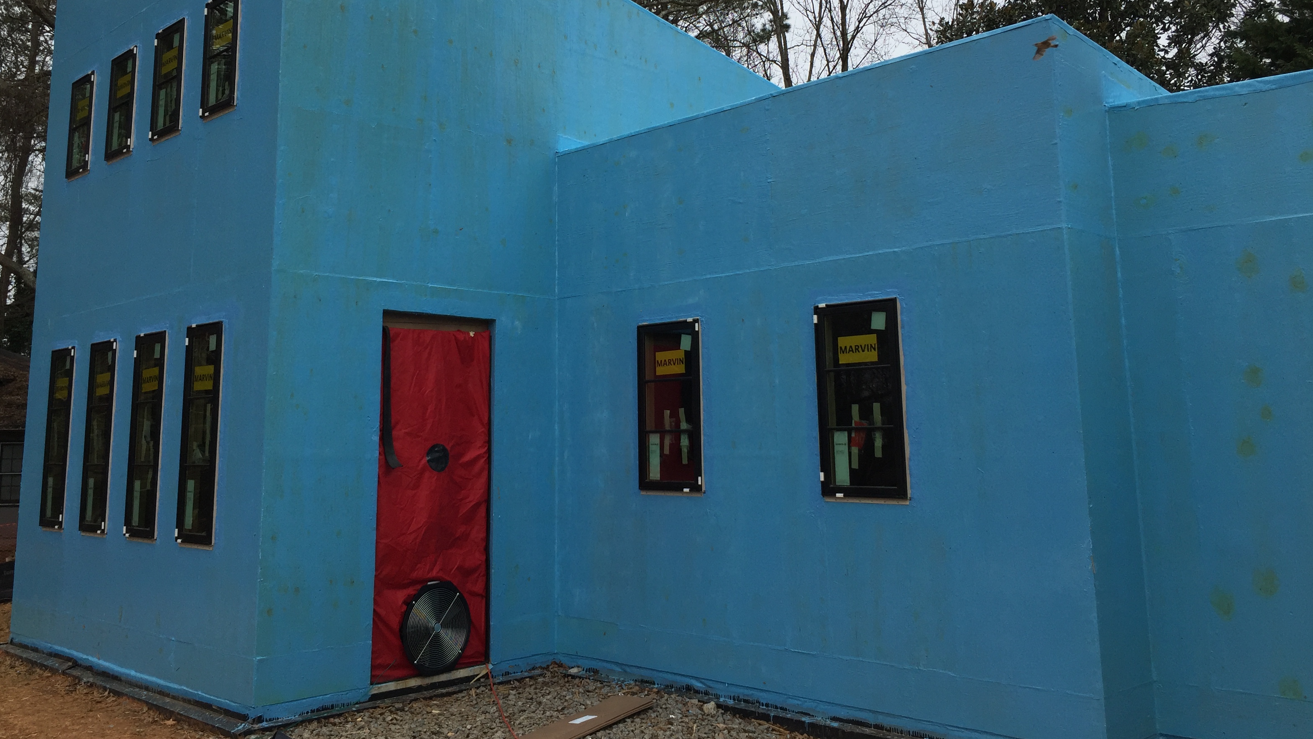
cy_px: 253
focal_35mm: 33
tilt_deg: +9.4
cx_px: 638
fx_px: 1149
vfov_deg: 35.3
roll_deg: +0.6
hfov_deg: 59.5
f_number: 2.2
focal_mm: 4.15
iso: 32
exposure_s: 1/807
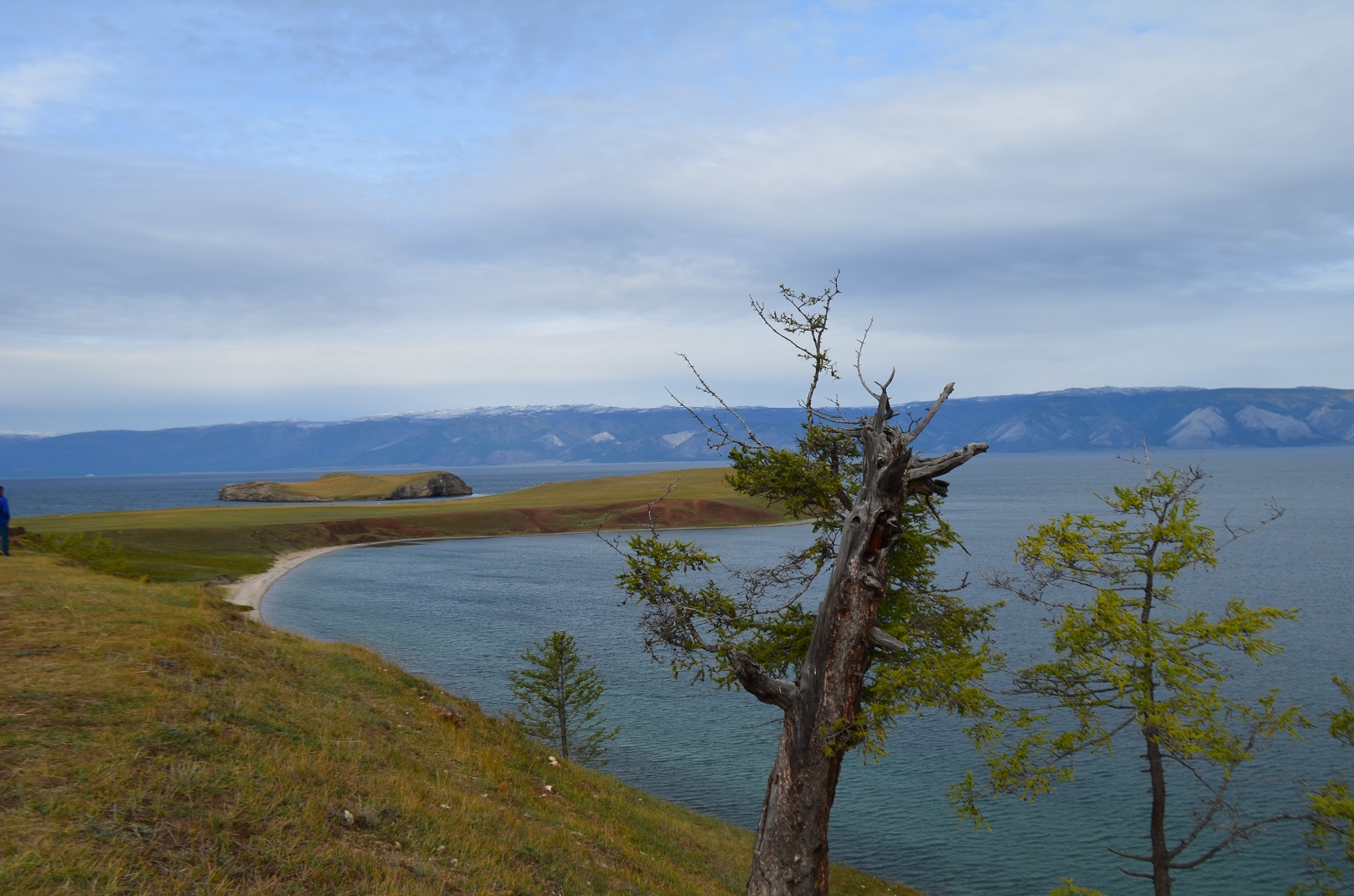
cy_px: 448
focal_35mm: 33
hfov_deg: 57.3
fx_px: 1238
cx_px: 677
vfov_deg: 39.8
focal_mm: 22
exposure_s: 1/160
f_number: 11
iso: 100
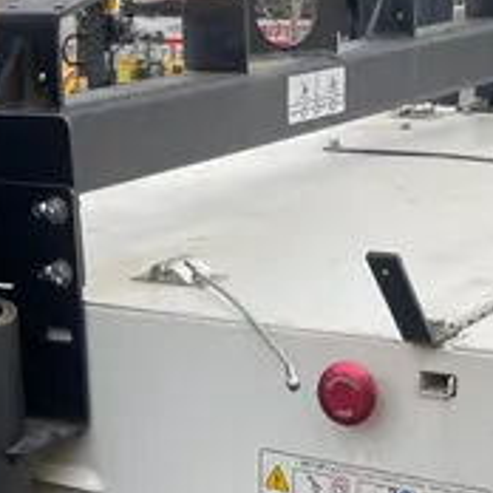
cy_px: 730
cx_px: 218
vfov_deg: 16.4
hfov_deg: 17.9
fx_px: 1563
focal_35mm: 97
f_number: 1.6
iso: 32
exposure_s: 1/149
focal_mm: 4.2
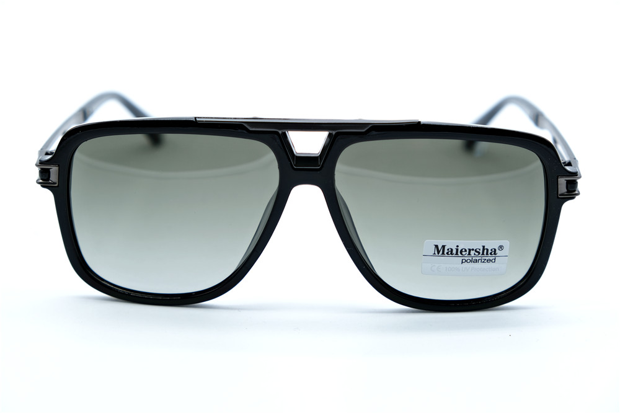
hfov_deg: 29.3
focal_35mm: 69
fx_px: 1188
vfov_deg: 19.7
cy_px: 206
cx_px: 310
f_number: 5.6
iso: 160
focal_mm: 46.3
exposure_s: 1/120
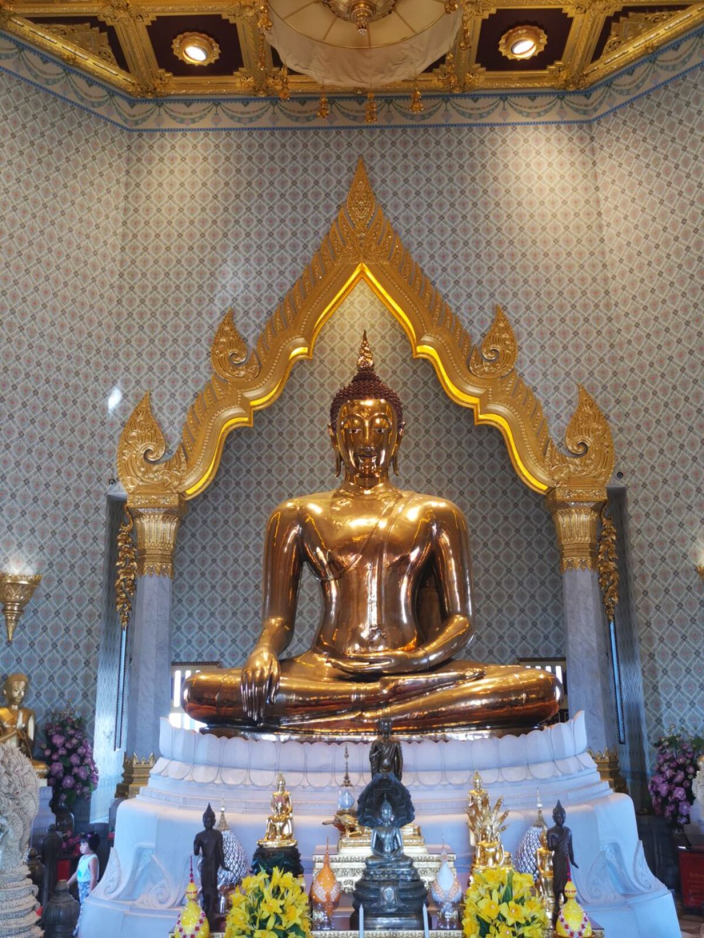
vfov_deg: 54.0
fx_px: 922
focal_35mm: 34
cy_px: 469
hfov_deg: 41.8
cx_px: 352
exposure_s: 1/100
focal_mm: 5.58
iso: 100
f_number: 1.8
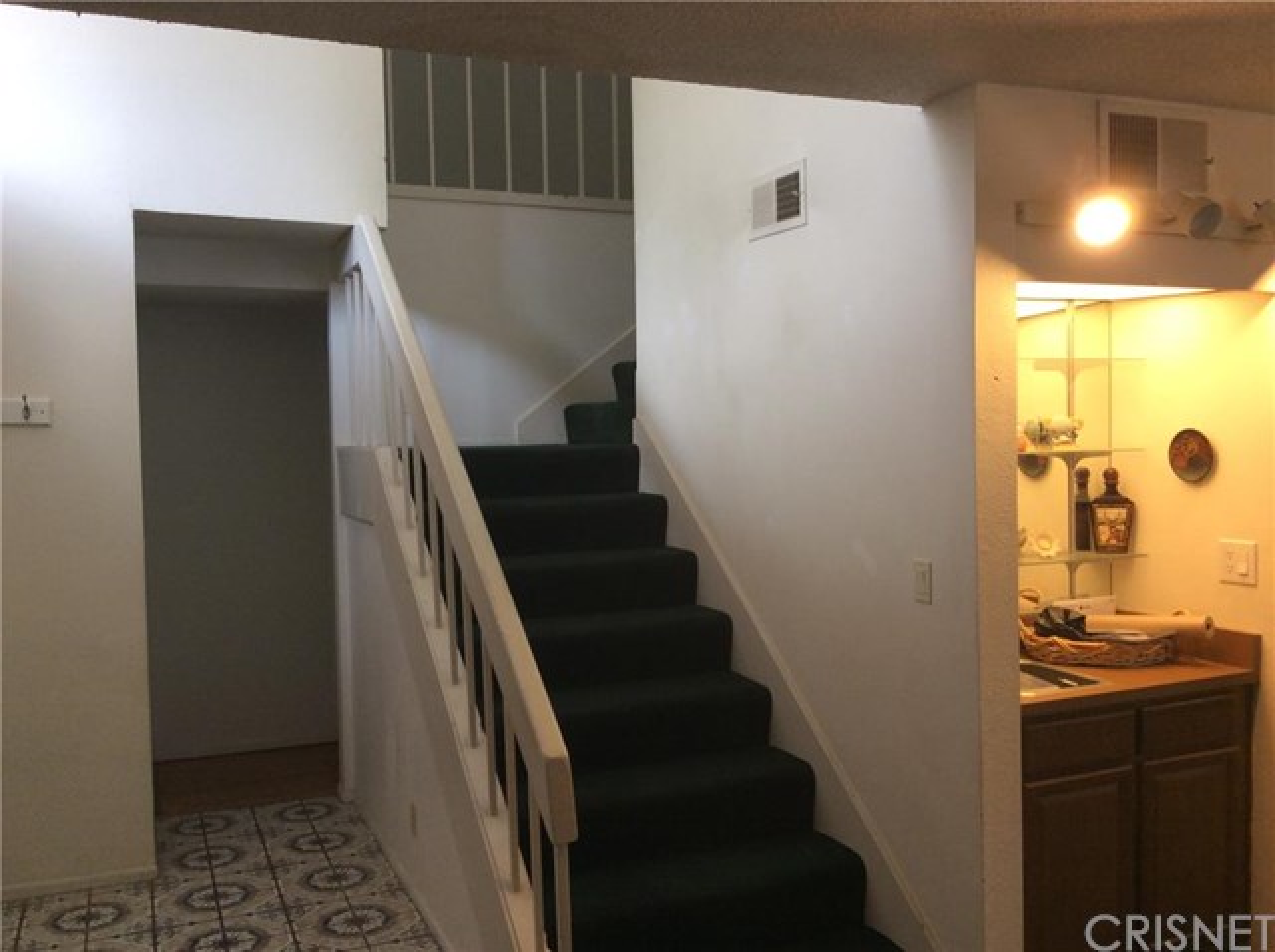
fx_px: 1177
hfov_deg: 56.9
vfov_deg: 44.1
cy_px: 476
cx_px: 638
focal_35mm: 32
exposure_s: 1/24
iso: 50
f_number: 2.4
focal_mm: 3.3
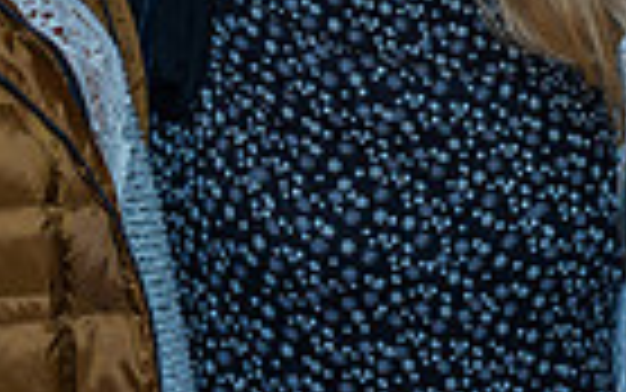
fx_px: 2543
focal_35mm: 149
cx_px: 284
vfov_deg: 8.5
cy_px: -331
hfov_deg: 14.0
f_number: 3.2
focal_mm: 35
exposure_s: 1/60
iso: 200
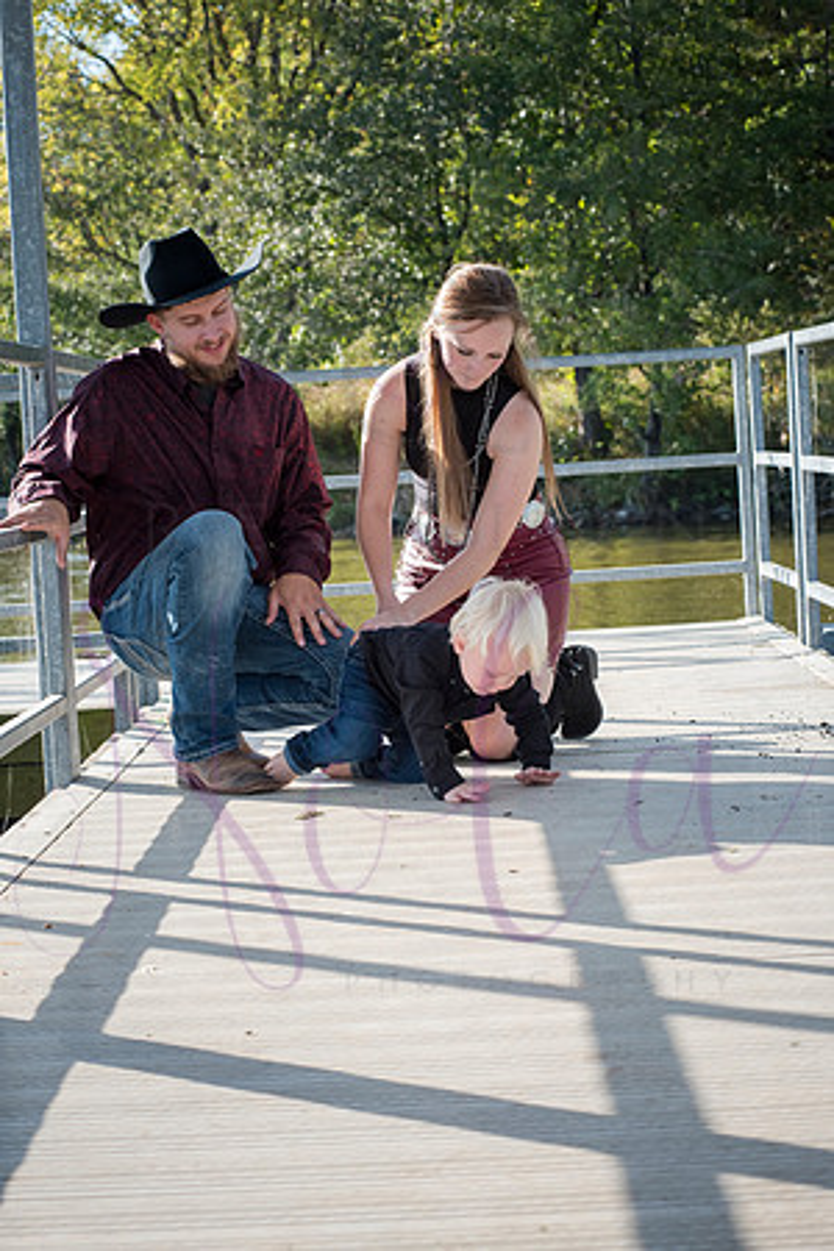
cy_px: 626
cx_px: 417
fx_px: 2780
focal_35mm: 80
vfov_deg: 25.4
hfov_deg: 17.1
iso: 400
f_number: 8
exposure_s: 1/320
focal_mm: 80
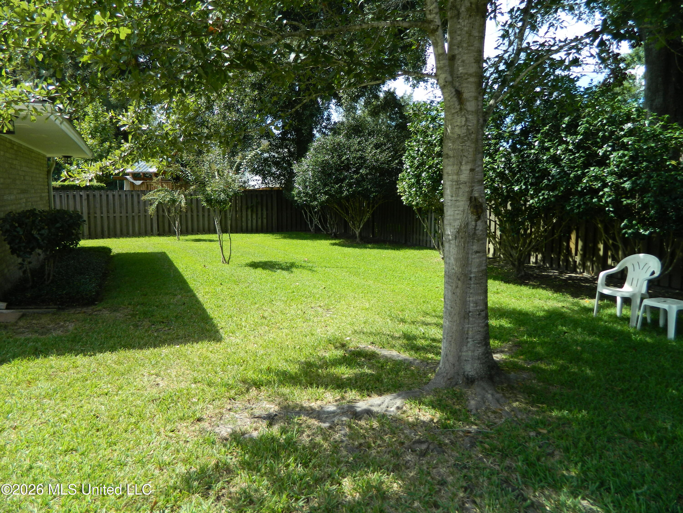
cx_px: 342
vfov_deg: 54.9
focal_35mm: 25
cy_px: 256
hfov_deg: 69.4
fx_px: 493
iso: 80
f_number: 3.1
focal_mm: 4.5
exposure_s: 1/400
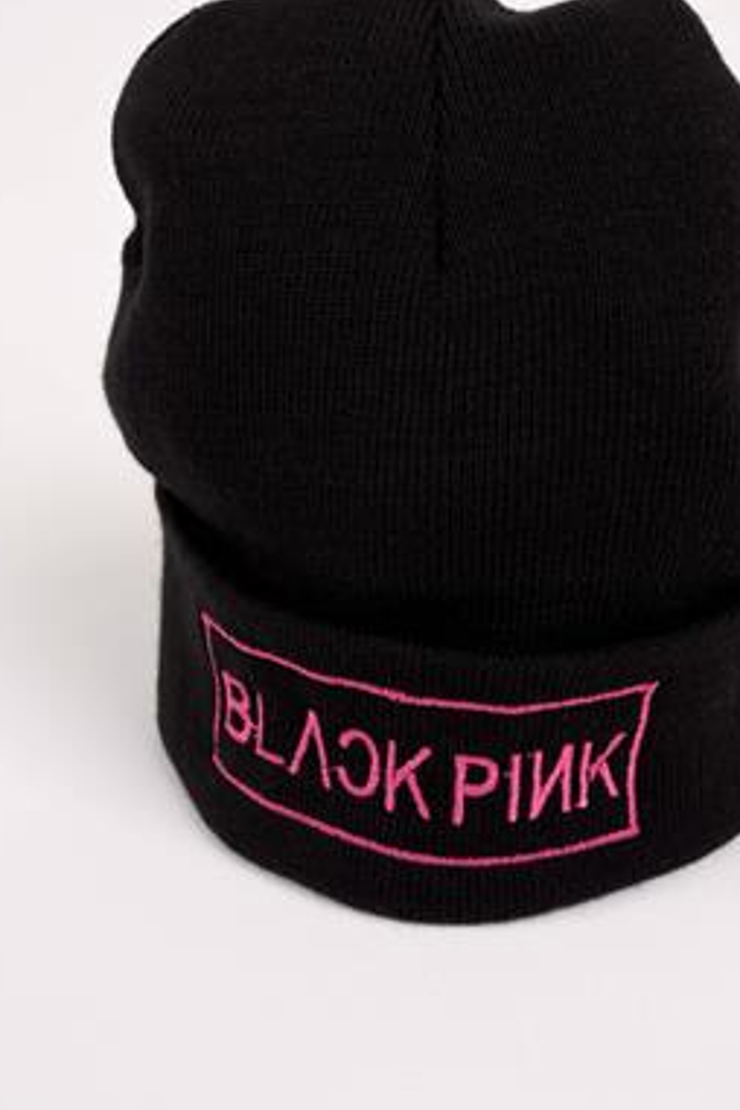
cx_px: 393
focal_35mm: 59
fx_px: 1819
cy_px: 533
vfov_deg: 33.9
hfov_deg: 23.0
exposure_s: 1/100
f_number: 11
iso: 320
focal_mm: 50
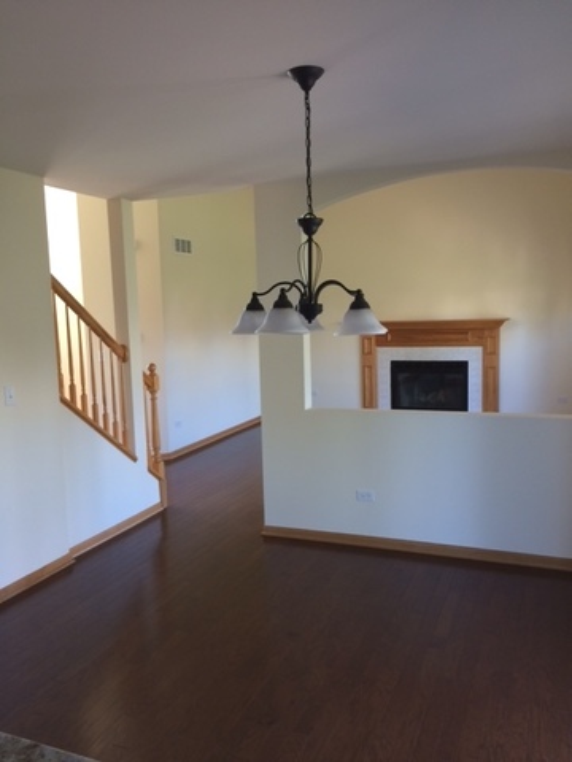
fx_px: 639
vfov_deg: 61.7
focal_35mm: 29
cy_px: 381
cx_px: 286
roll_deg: +3.4
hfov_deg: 48.2
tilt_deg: -6.5
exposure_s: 1/30
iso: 50
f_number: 2.2
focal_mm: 4.15
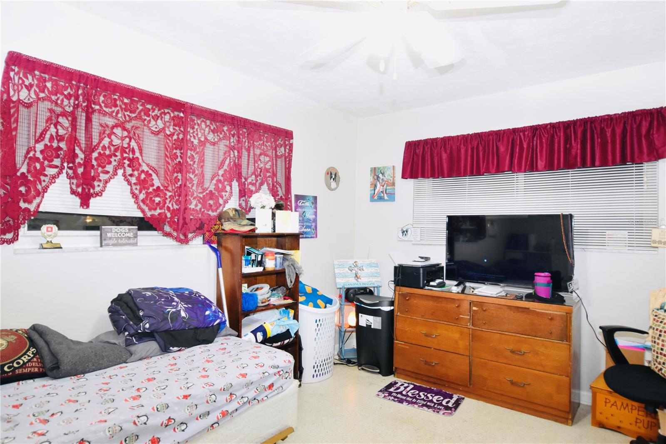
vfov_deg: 59.5
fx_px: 388
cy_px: 222
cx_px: 333
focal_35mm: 21
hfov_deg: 81.2
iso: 1250
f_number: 4
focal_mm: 14
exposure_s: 1/60
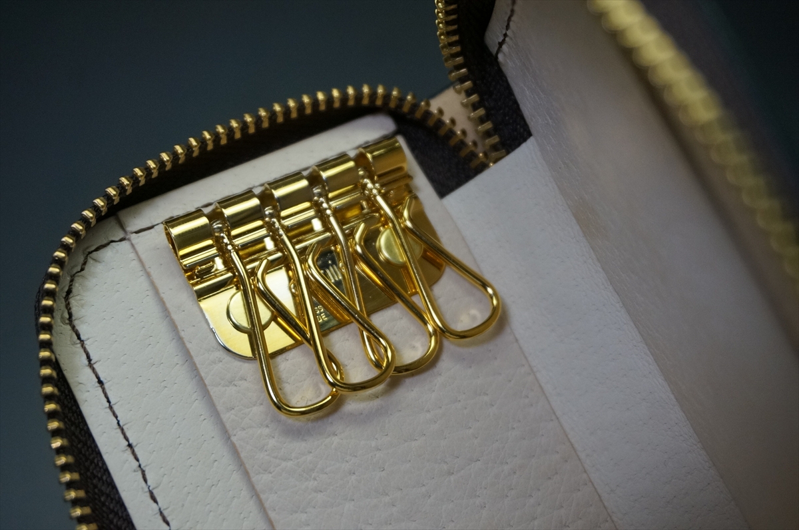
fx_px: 1097
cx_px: 400
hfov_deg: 40.0
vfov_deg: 27.2
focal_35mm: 50
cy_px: 265
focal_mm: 33
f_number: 5
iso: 1000
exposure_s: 1/160
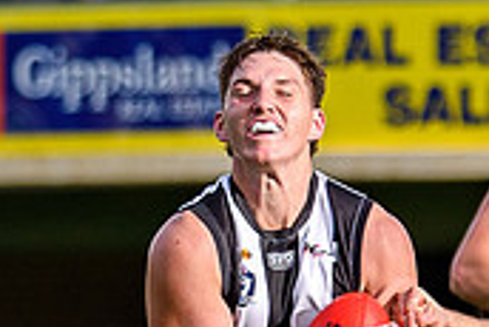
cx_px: 267
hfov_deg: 1.3
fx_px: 21778
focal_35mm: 1602
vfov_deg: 0.9
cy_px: 518
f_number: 2.8
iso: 125
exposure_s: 1/2000
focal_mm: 135
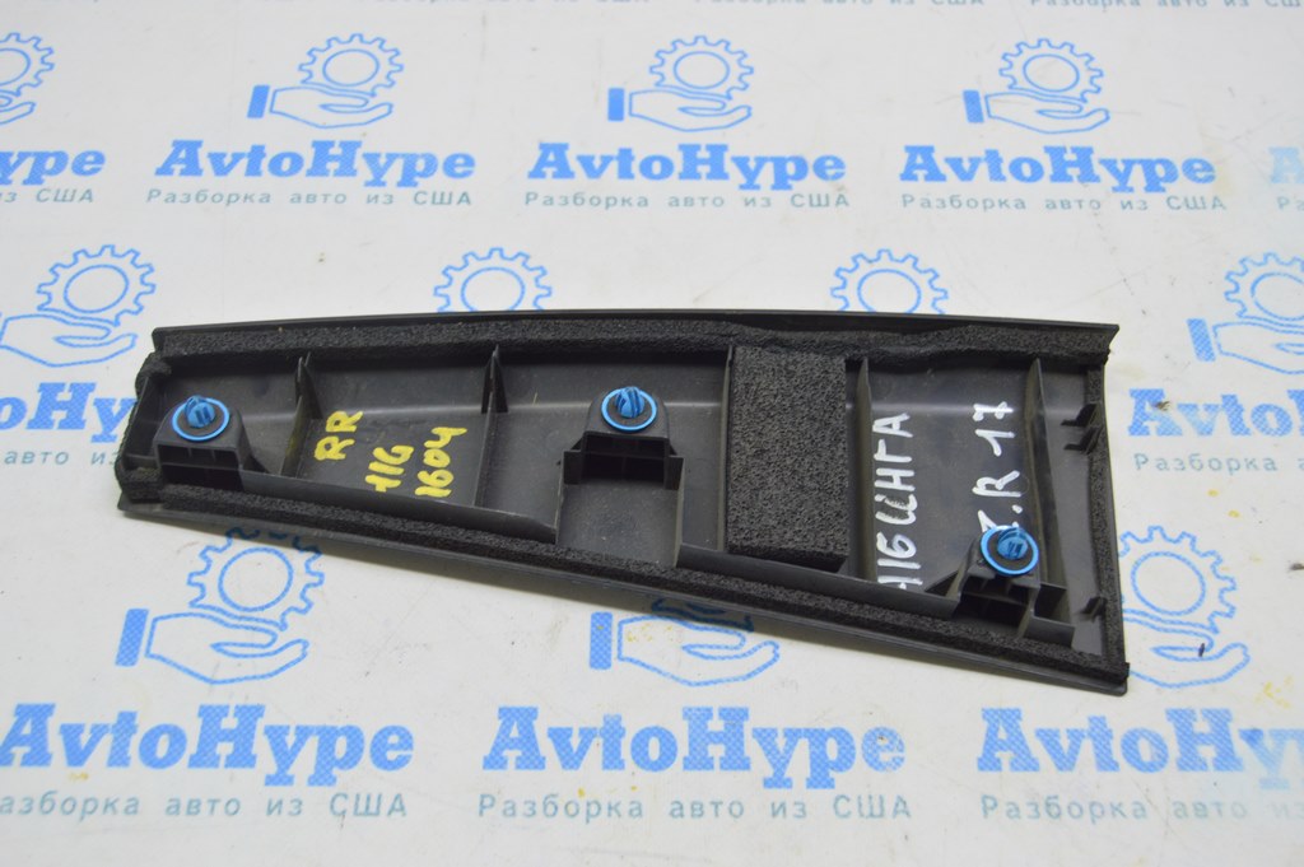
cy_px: 434
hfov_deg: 49.6
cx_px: 652
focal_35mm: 39
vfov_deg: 34.2
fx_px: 1411
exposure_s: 1/20
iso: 400
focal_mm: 26
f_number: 5.6
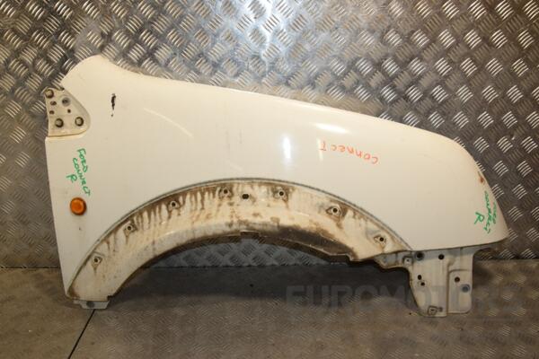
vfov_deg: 41.7
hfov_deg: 59.5
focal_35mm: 32
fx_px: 472
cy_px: 180
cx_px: 270
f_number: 8
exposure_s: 1/200
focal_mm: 21
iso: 800
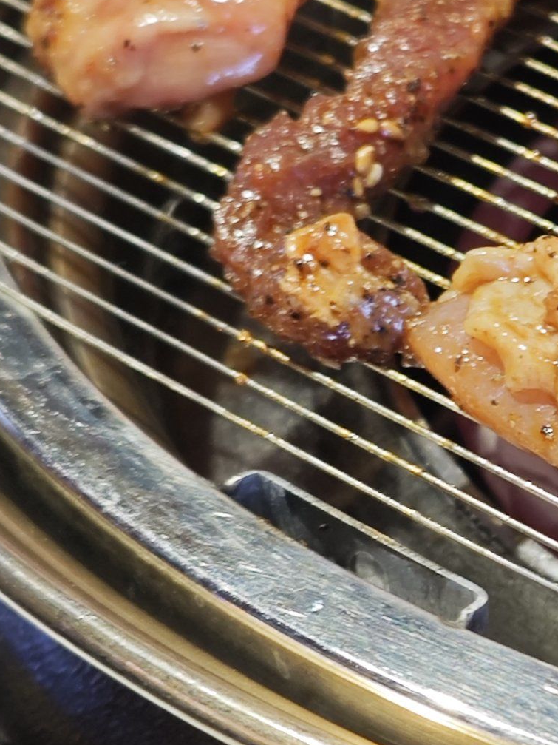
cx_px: 726
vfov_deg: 14.0
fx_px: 3031
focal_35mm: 141
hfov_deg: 10.3
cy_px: 492
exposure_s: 1/100
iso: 80
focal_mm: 6.55
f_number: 1.6
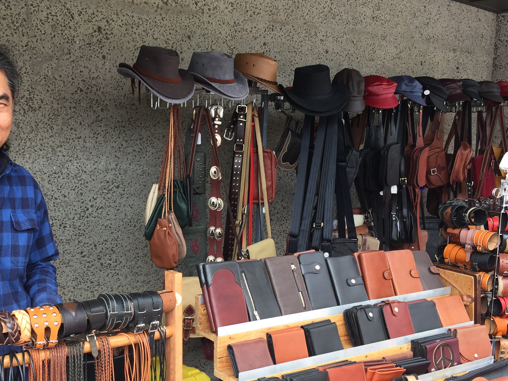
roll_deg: +0.9
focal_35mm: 42
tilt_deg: -8.6
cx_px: 147
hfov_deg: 43.8
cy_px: 233
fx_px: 616
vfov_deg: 34.2
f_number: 2.2
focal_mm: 4.15
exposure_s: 1/227
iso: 32
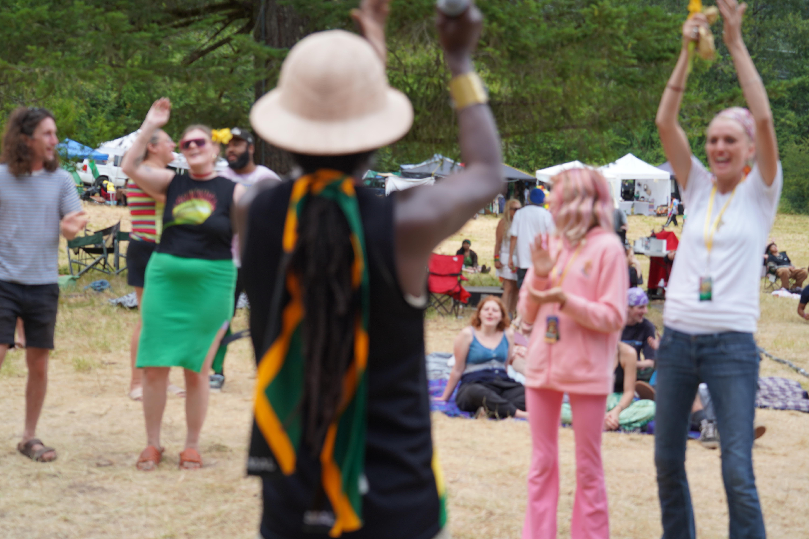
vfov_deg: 28.6
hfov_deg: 41.9
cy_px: 270
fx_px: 1056
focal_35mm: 47
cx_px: 404
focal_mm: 47
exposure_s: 1/160
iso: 200
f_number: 4
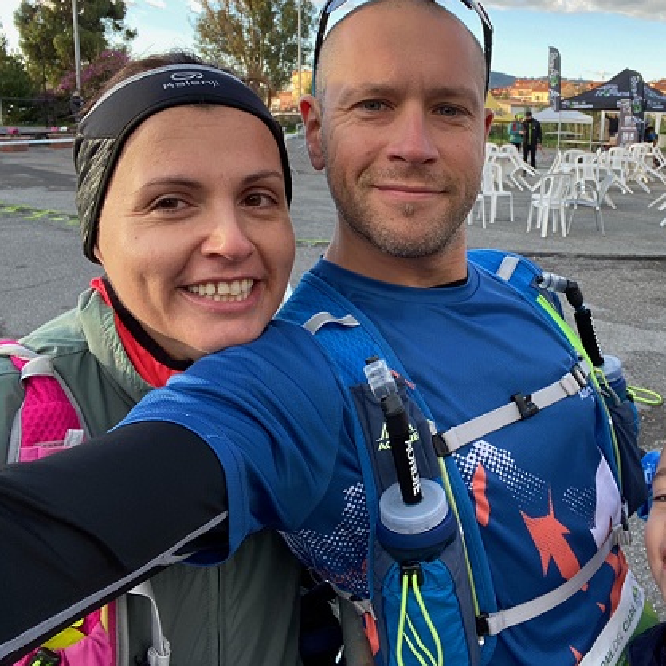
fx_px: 718
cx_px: 435
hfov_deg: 49.0
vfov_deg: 49.4
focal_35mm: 33
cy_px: 265
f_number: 2.2
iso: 32
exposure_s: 1/122
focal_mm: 2.71
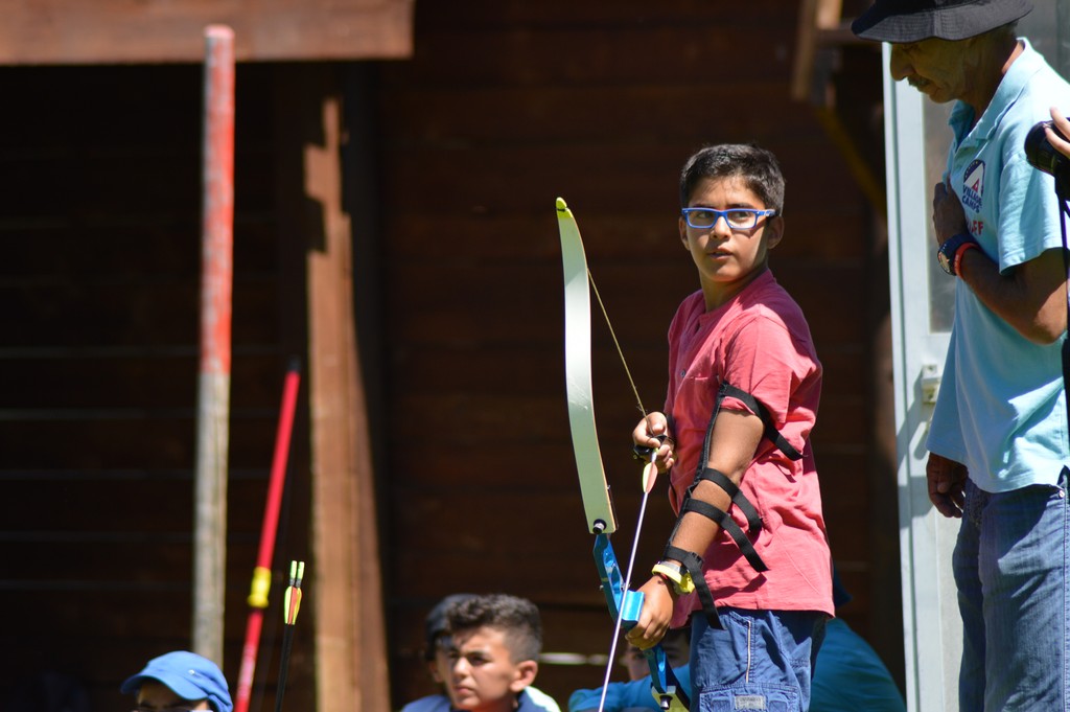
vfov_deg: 4.9
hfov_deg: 7.4
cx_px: 535
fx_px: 8241
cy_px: 356
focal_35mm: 278
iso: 280
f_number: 4.5
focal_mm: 185
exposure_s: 1/1000
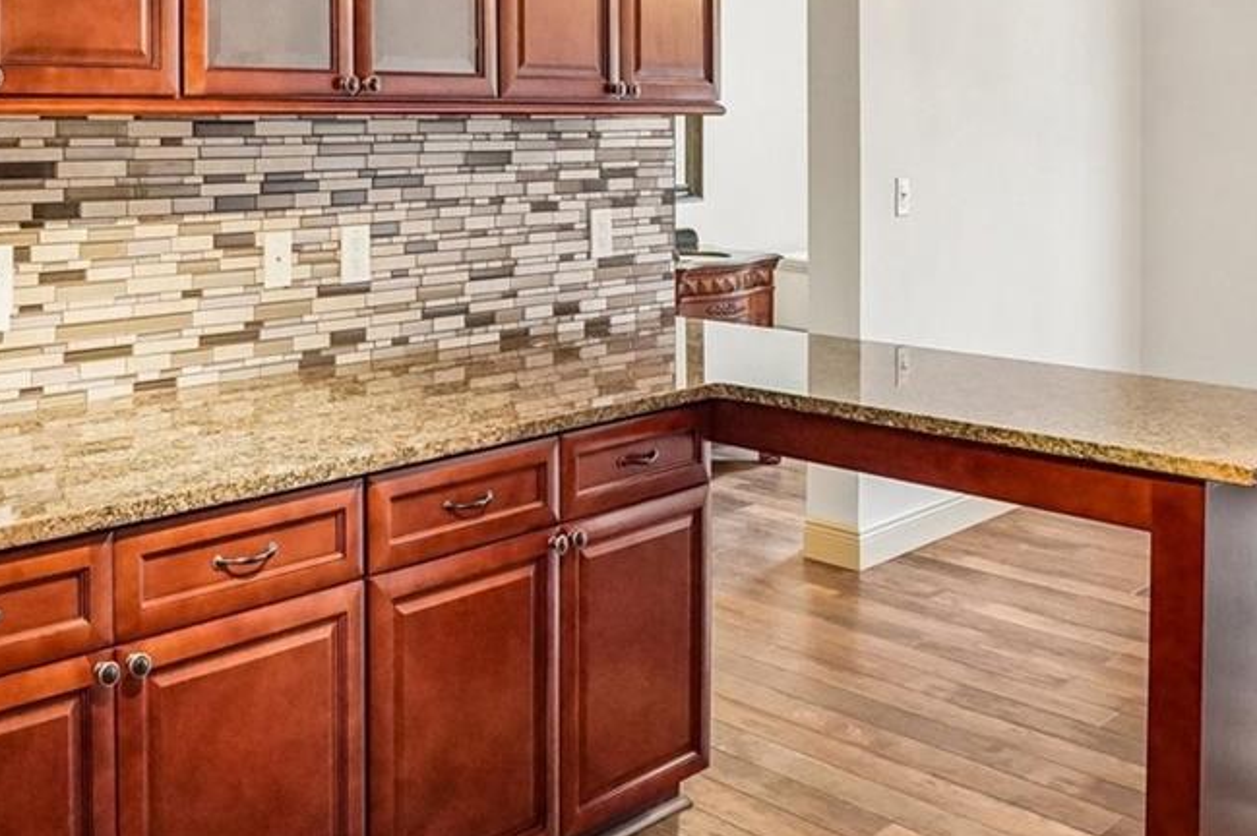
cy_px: 141
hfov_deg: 49.6
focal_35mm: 37
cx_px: 300
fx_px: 1291
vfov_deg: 34.6
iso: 2500
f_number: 8
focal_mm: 10
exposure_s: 1/30
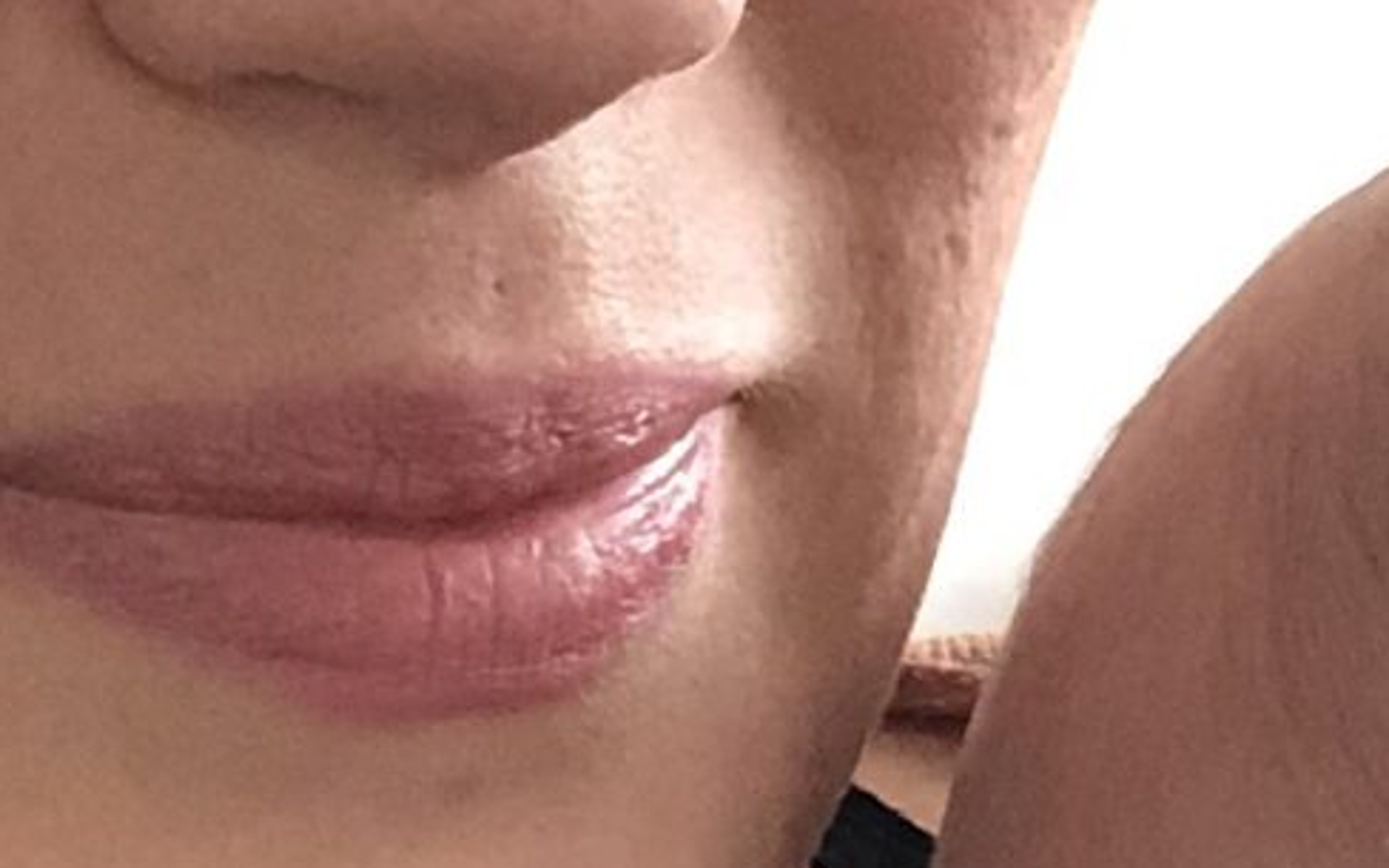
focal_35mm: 178
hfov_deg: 11.7
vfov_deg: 7.3
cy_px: 885
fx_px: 6738
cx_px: 403
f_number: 2.2
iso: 320
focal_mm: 2.87
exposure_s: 1/40
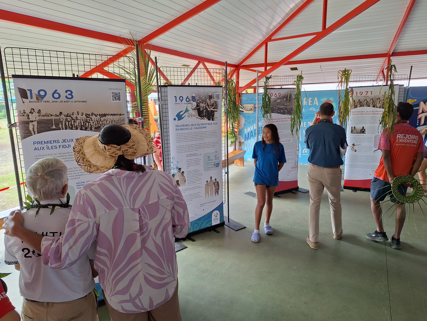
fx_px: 284
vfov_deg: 58.9
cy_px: 160
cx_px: 214
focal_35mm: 23
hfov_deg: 73.9
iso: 64
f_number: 1.8
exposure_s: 1/100
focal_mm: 5.54
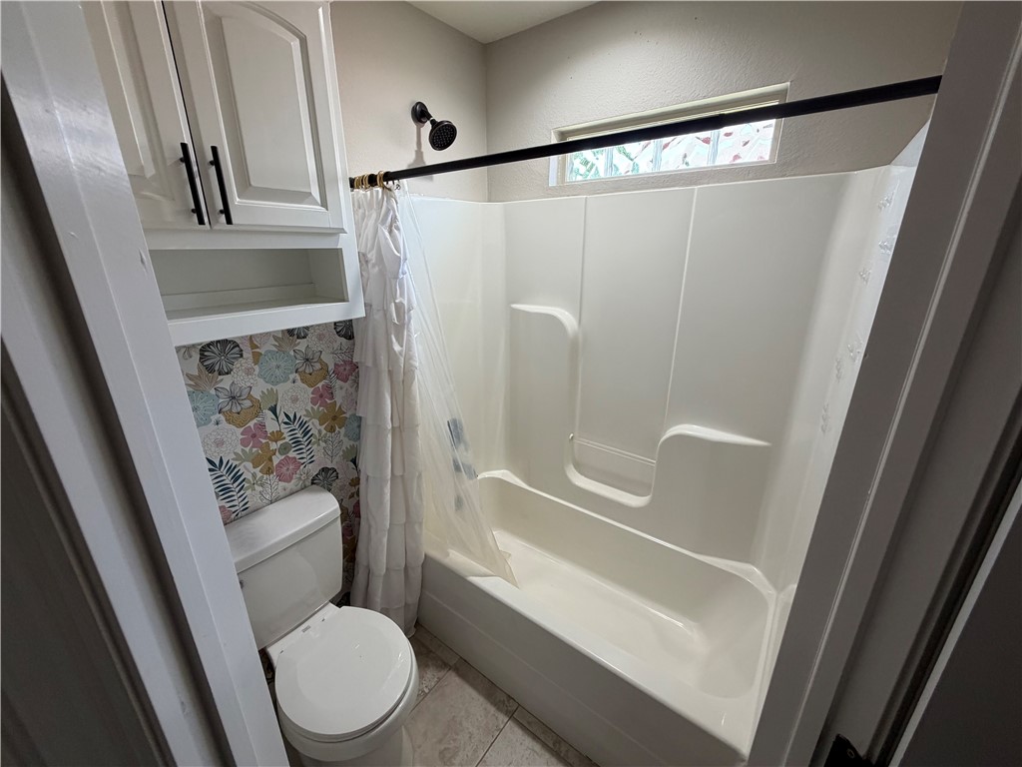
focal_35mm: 14
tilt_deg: -19.8
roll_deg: +1.2
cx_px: 511
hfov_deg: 102.1
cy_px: 384
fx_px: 413
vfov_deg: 85.7
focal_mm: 2.22
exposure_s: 1/120
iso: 160
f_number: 2.2
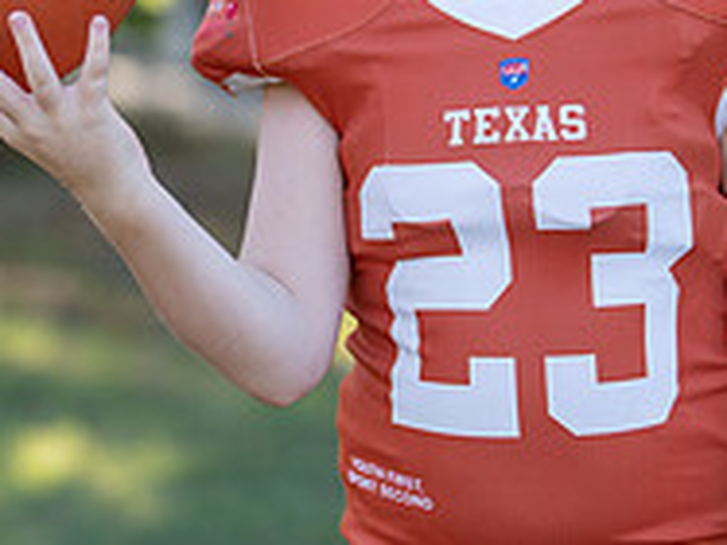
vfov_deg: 9.3
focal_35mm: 160
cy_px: 144
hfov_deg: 12.3
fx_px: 3358
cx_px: 525
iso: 100
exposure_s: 1/1250
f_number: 1.2
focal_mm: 50
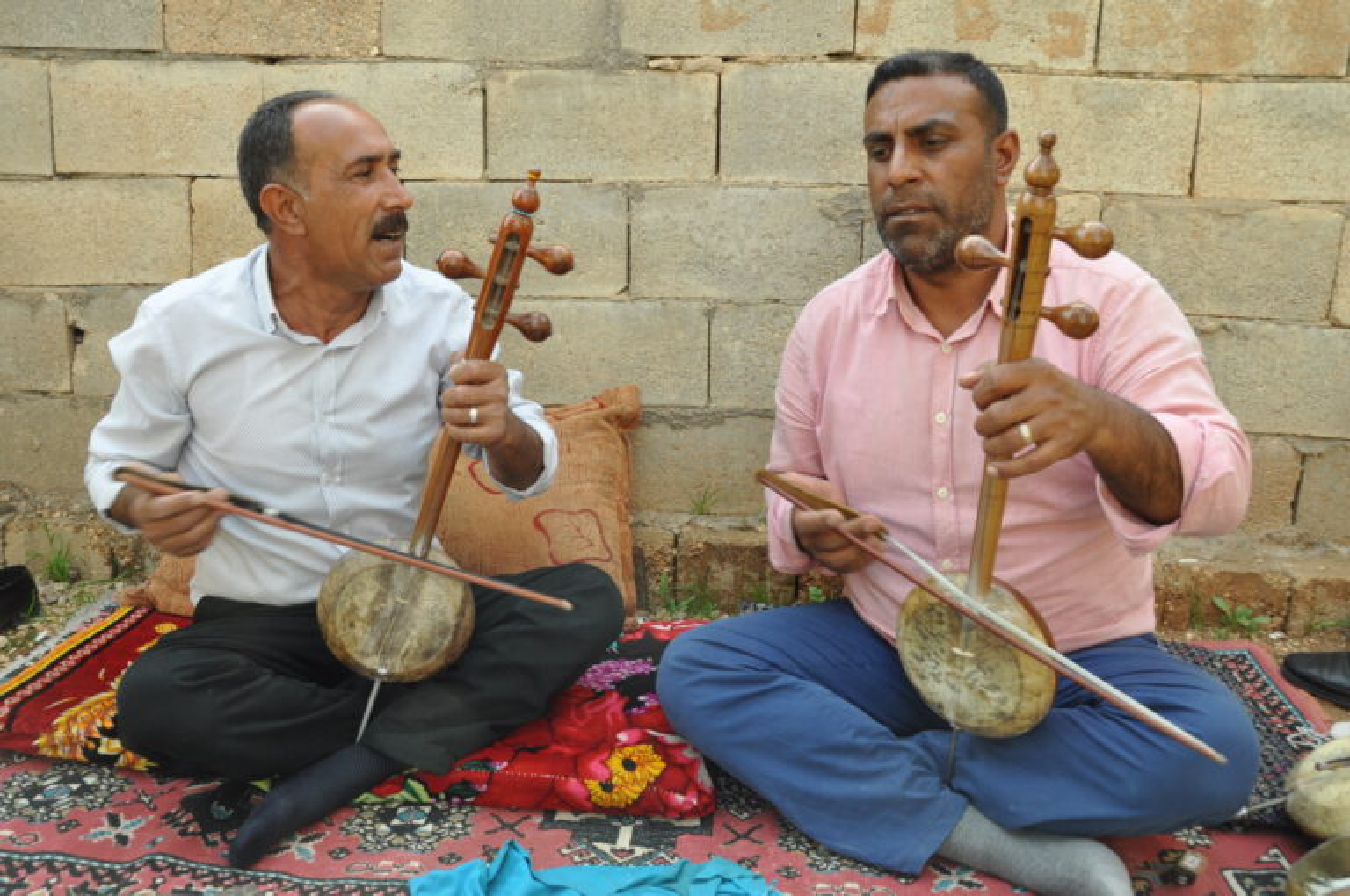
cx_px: 675
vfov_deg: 43.5
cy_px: 448
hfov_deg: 62.0
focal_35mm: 30
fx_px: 1124
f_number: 8
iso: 400
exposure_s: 1/60
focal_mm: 20
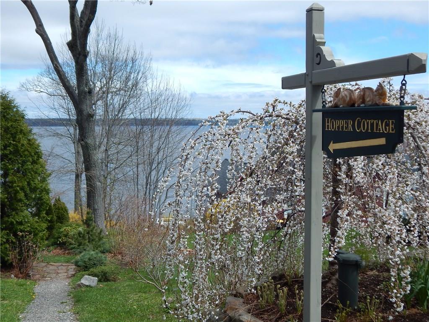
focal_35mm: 43
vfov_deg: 33.6
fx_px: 533
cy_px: 161
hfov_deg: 43.9
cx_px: 214
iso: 125
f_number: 3.6
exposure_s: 1/1250
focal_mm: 7.7
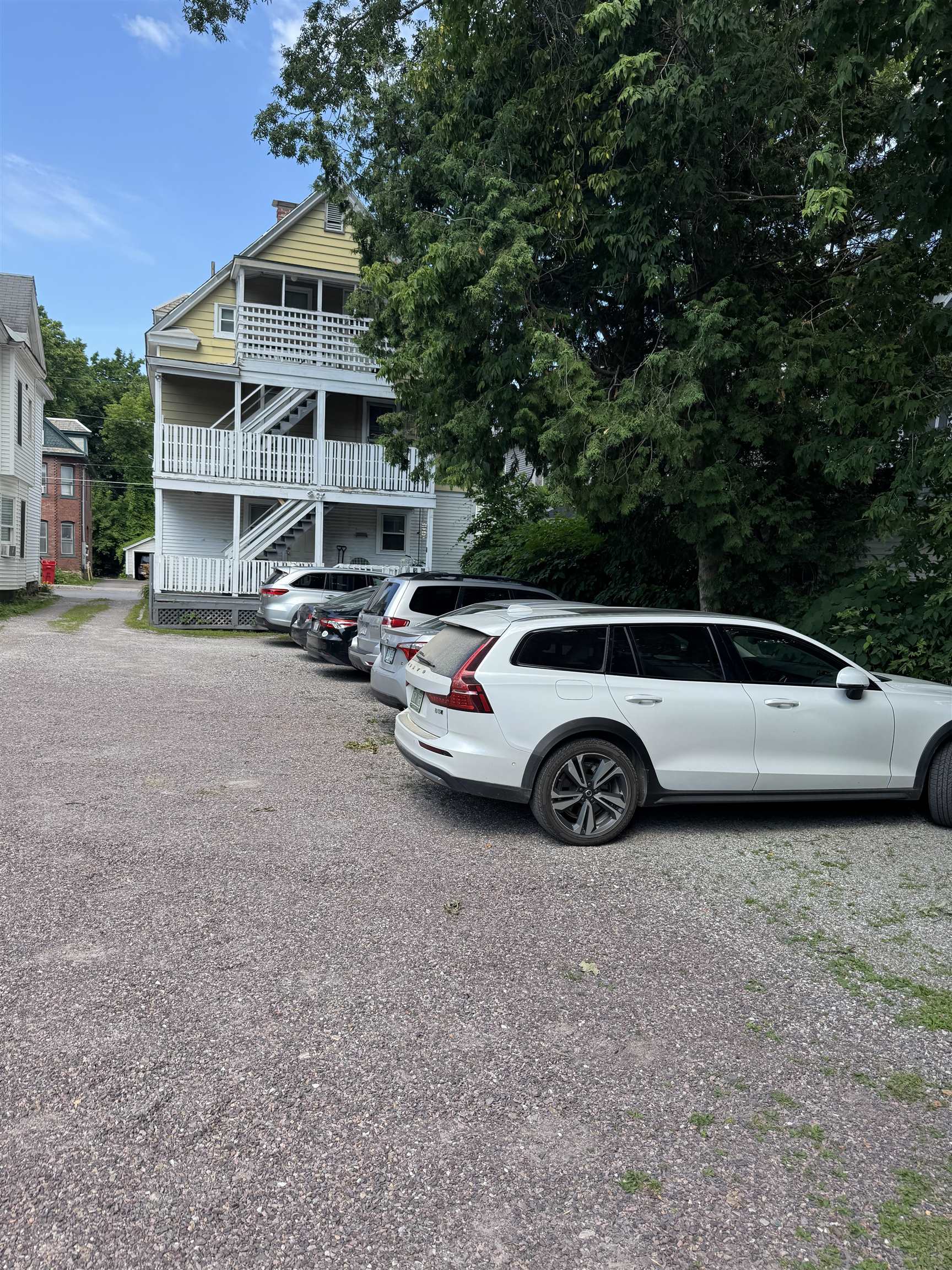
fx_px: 880
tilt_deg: -5.4
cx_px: 476
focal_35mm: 24
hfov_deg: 56.8
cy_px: 635
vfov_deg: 71.6
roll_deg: -2.5
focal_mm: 6.76
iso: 80
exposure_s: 1/1488
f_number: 1.78
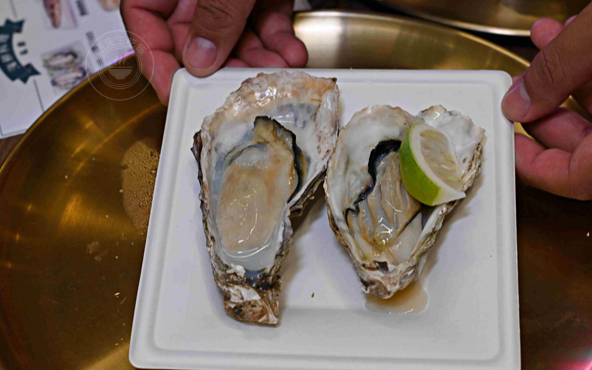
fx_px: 1258
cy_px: 192
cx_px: 292
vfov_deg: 16.7
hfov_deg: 26.5
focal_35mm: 78
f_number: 4.5
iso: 1250
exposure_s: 1/100
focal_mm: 50
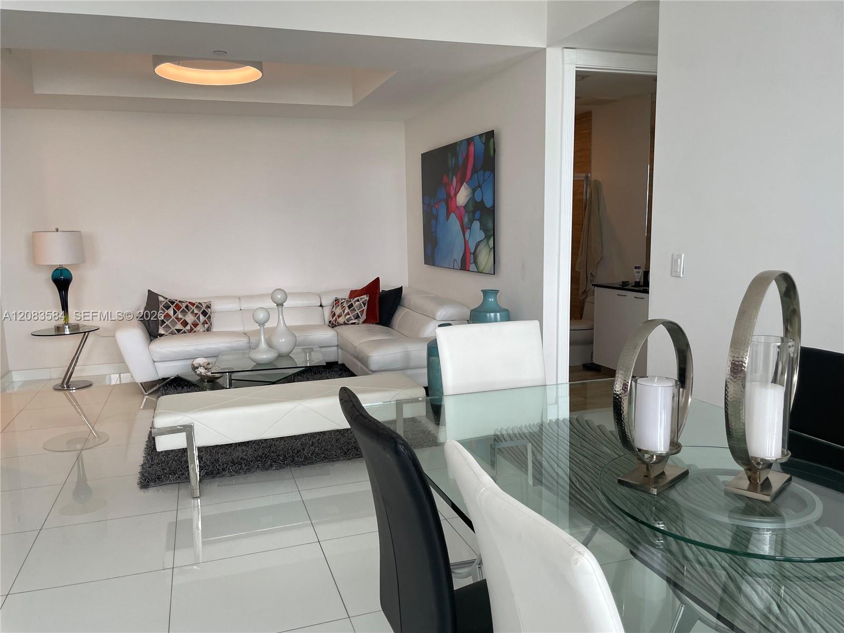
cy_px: 316
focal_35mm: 26
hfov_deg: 67.3
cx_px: 422
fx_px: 634
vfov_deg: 53.1
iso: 80
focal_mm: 4.2
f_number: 1.6
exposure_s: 1/120
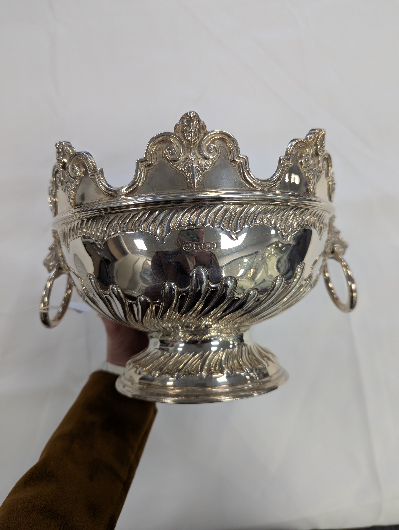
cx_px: 200
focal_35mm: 24
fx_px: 368
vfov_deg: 71.5
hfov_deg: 56.9
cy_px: 265
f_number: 1.85
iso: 53
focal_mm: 6.81
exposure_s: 1/79.1
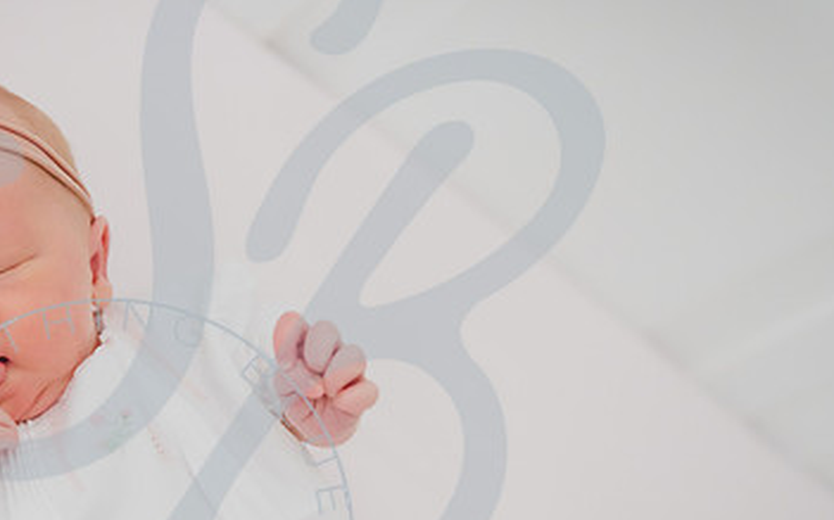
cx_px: 228
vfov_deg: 21.9
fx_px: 1340
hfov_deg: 34.0
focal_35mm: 59
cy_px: 343
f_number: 2.8
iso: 2500
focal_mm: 35
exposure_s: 1/125
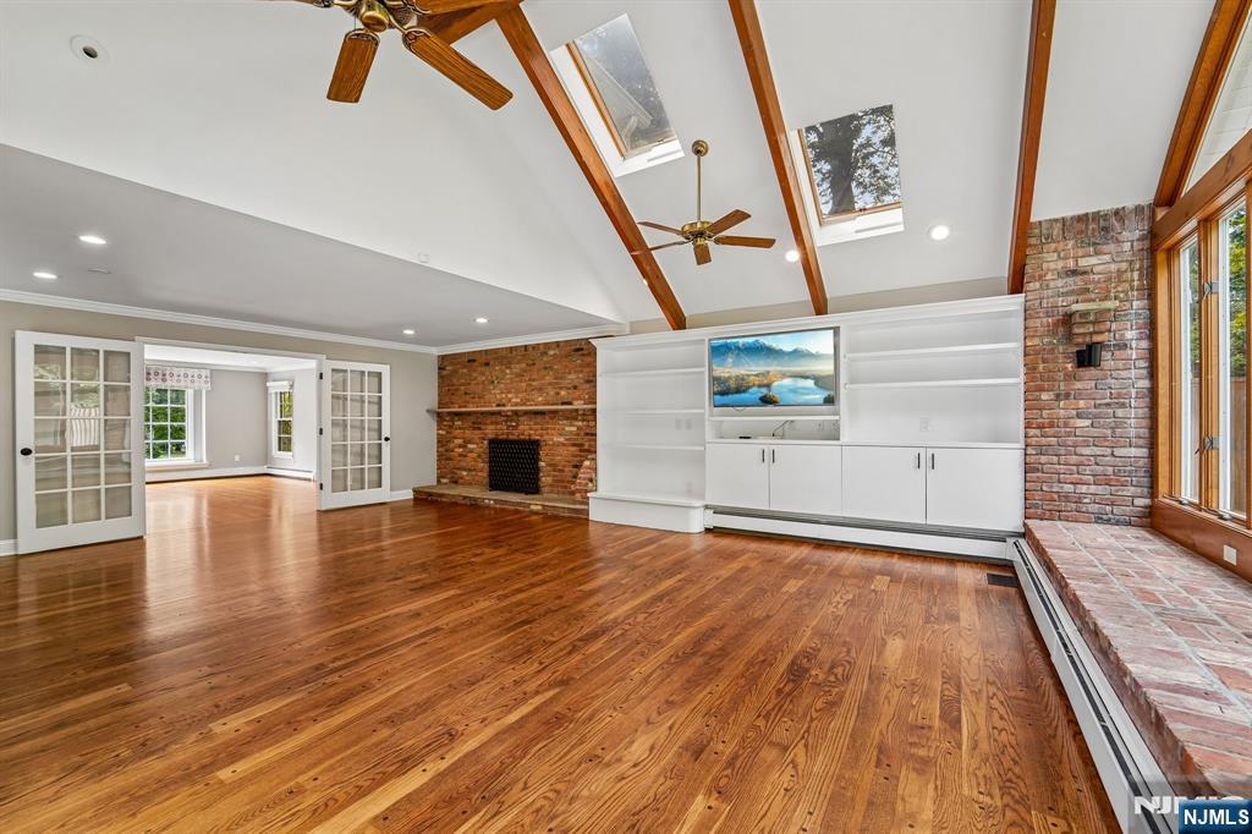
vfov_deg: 81.2
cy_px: 417
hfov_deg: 104.3
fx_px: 487
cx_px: 626
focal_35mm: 14
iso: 400
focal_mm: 14
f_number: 8
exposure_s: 1/25
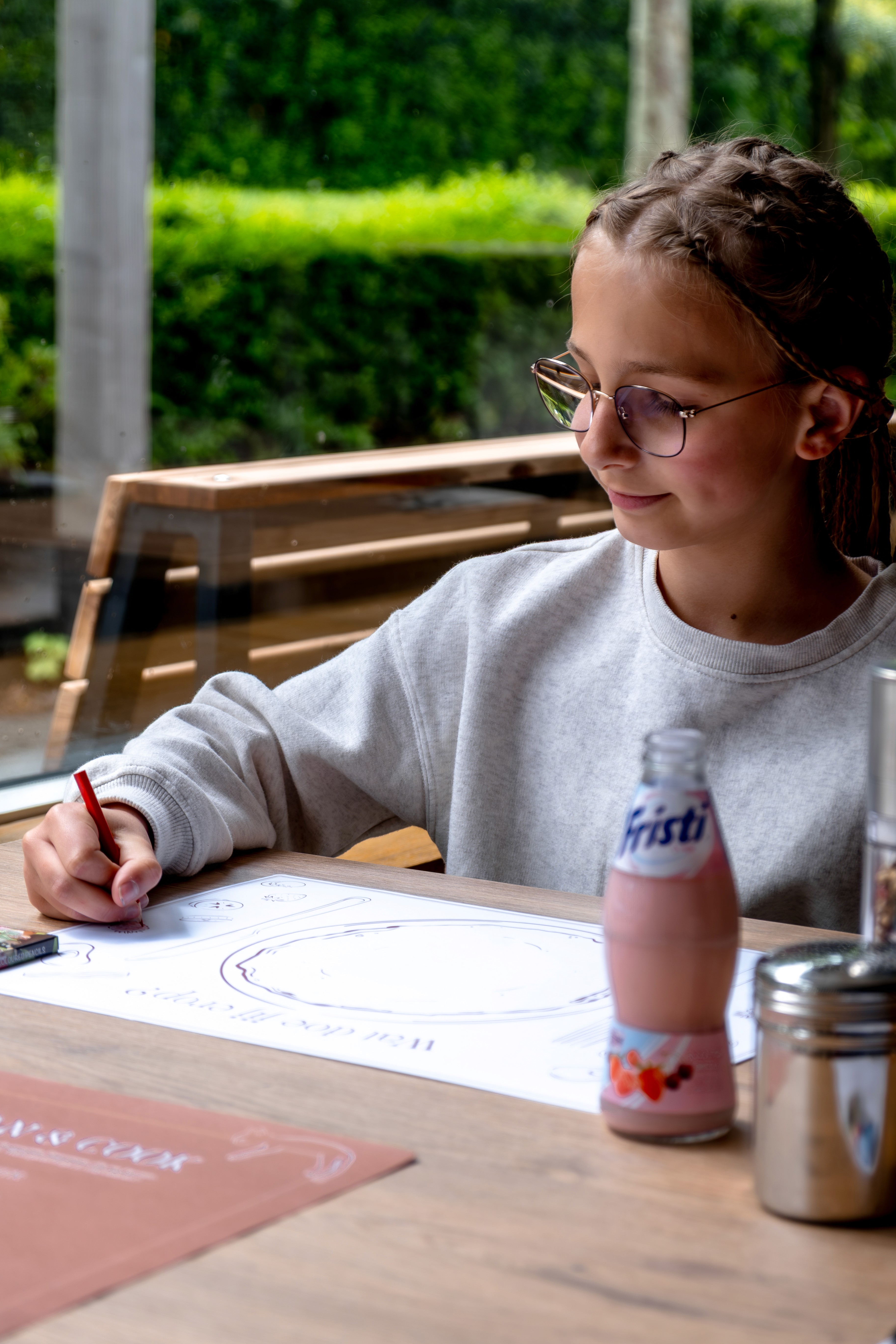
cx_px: 488
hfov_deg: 15.7
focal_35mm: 87
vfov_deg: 23.4
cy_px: 623
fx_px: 3248
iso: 100
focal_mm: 50.5
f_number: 4
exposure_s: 1/200
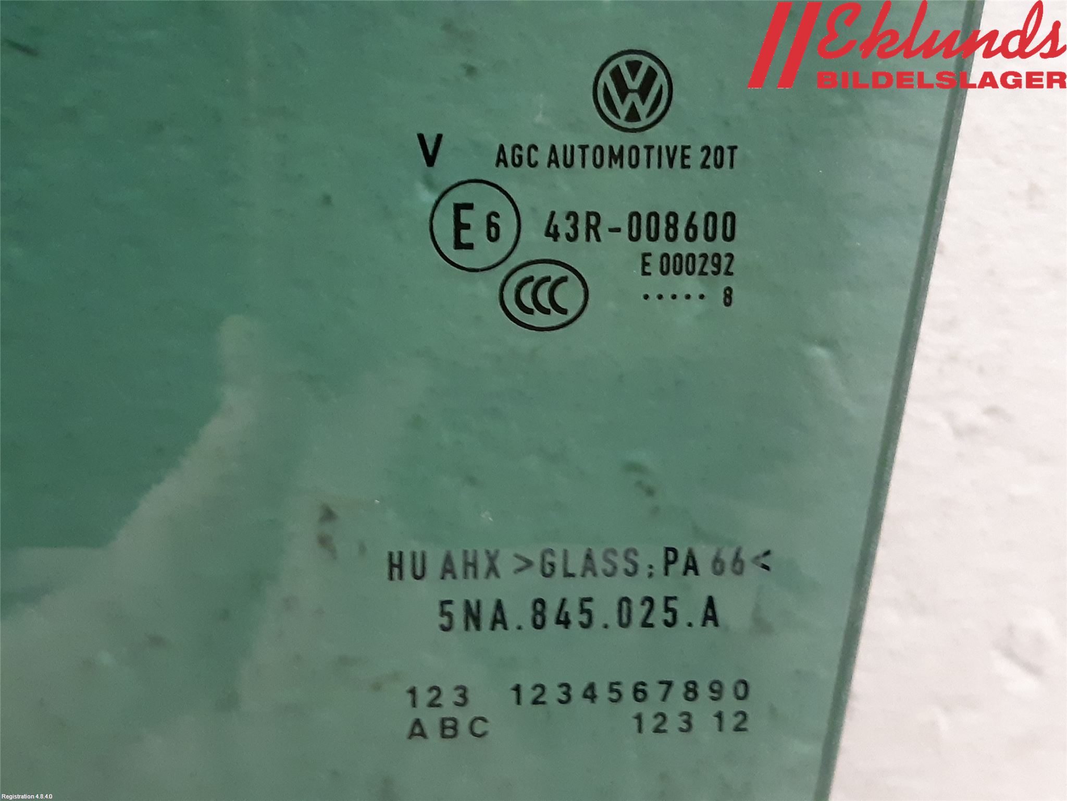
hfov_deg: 67.3
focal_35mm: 26
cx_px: 534
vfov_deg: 53.1
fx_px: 801
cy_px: 400
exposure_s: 1/25
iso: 400
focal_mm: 3.93
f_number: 1.7
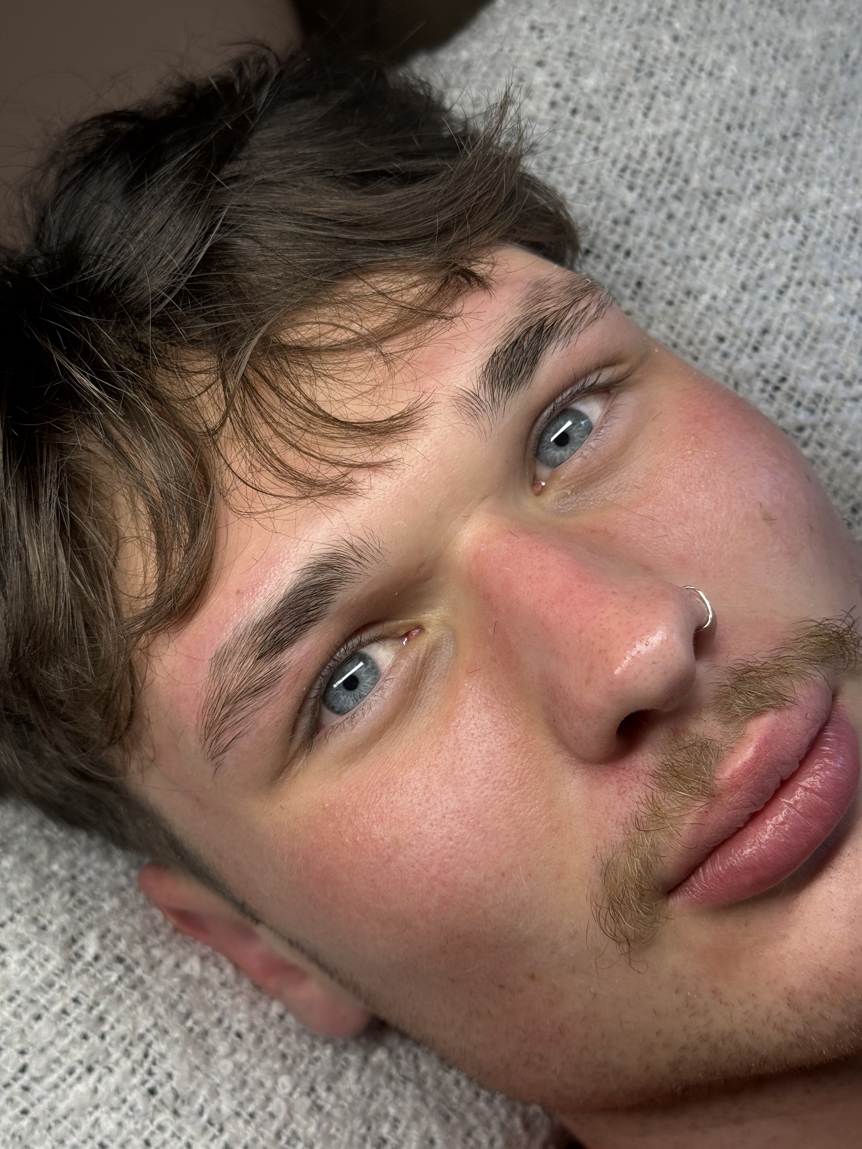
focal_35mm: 48
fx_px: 1594
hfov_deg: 30.3
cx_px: 431
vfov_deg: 39.7
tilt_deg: -72.1
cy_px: 574
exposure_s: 1/103
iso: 50
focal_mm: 6.76
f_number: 1.78
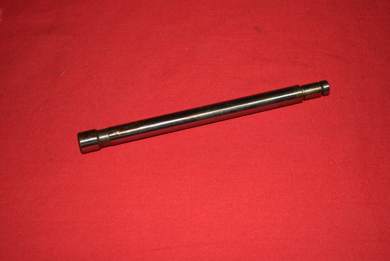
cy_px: 130
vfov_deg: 22.7
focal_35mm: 60
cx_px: 195
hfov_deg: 33.4
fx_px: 650
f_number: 5
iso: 400
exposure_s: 1/200
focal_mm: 40
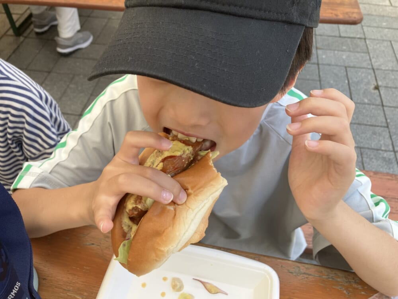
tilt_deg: -49.2
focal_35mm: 28
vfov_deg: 49.7
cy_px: 150
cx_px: 199
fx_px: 322
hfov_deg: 63.4
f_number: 1.8
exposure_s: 1/287
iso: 32
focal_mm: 3.99
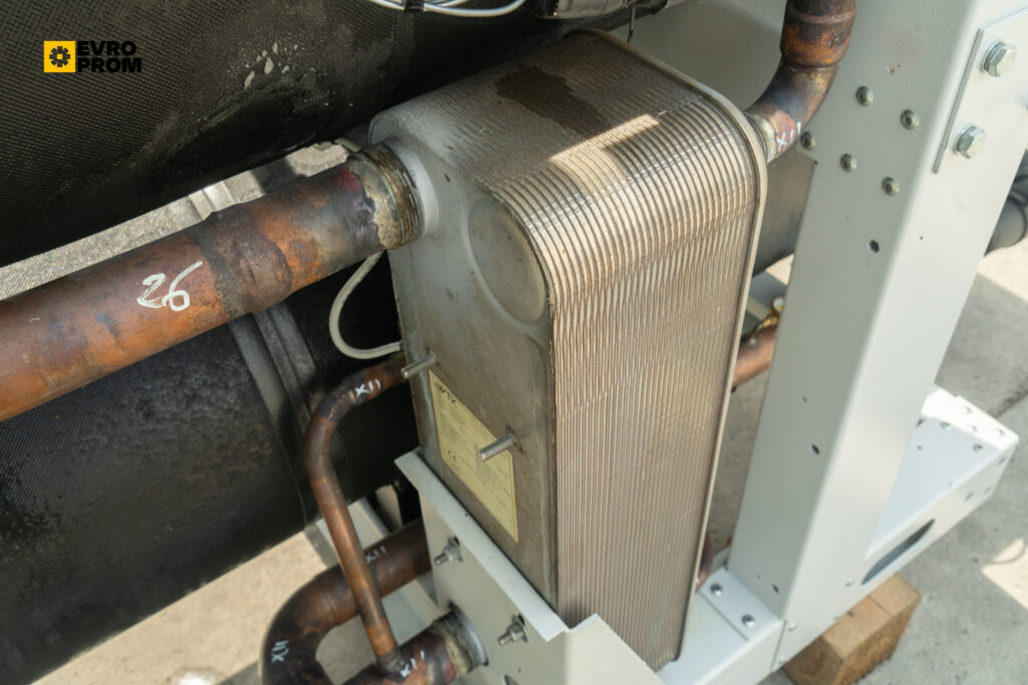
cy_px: 342
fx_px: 942
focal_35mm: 33
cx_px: 514
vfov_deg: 40.0
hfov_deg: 57.2
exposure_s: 1/50
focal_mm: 33
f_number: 10
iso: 320
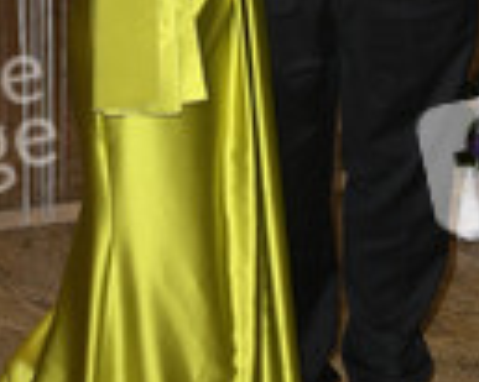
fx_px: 1402
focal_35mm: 99
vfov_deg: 15.1
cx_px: 271
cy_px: -41
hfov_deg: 19.4
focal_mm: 34
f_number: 5.6
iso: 2500
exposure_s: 1/200
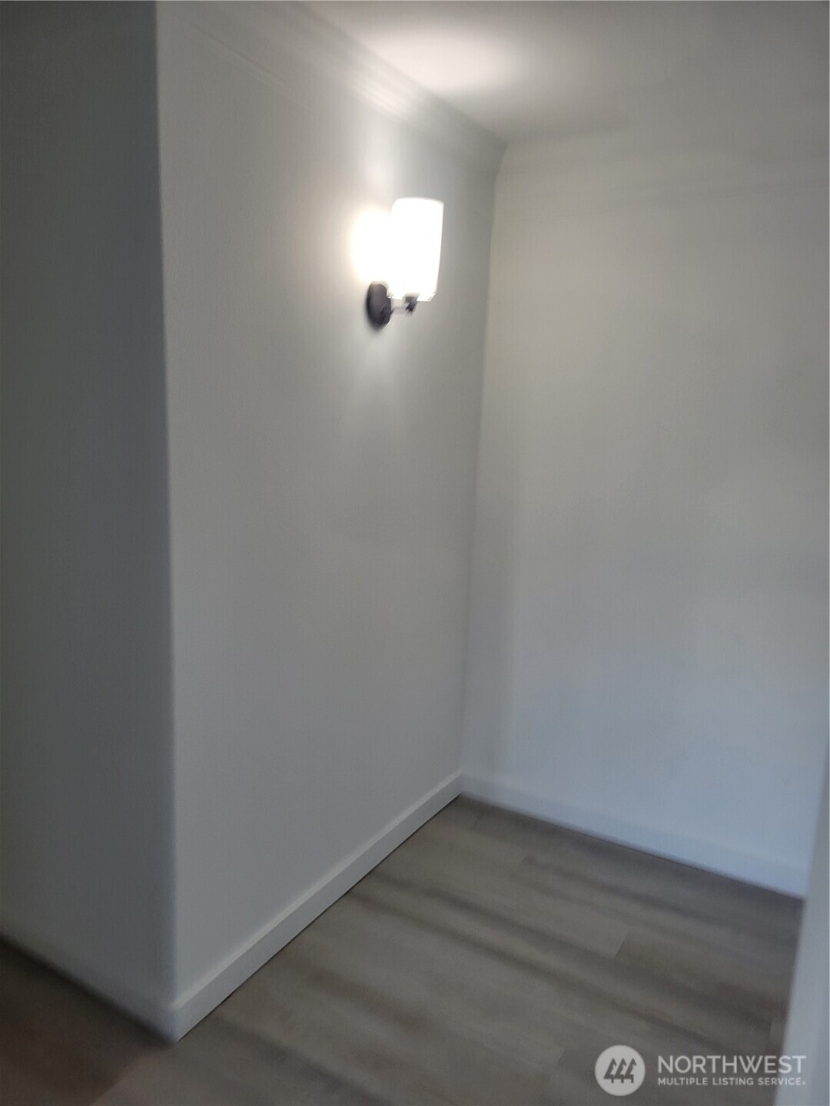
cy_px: 553
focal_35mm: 26
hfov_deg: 53.1
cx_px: 415
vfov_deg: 67.3
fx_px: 831
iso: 80
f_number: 1.8
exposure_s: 1/120
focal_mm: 5.4
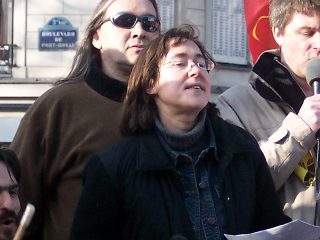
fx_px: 2467
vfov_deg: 5.6
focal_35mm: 267
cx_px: 196
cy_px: 111
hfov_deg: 7.4
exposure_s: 1/250
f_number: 3.8
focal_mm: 16
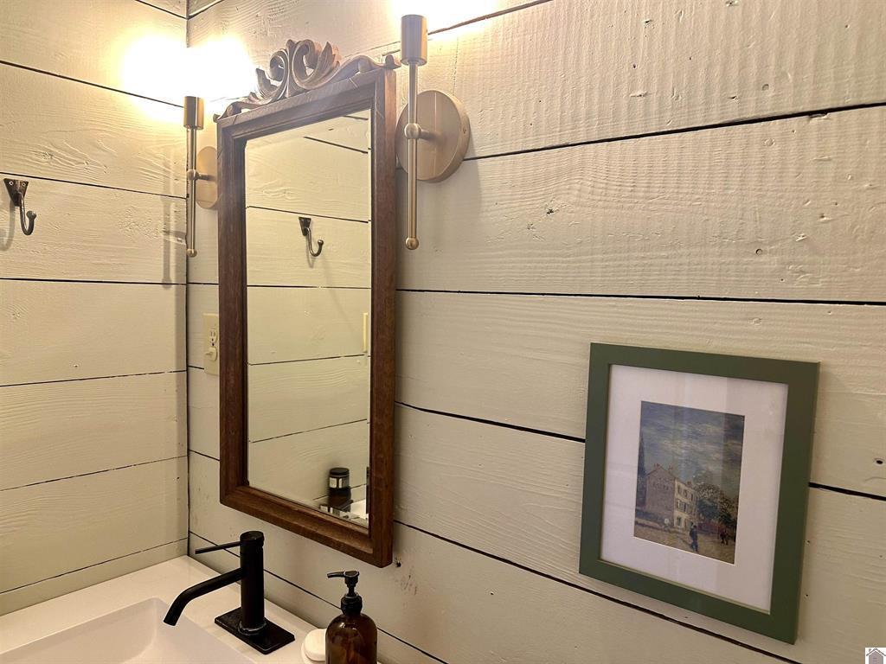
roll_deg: -1.0
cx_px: 443
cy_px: 332
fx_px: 614
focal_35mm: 24
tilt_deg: -4.4
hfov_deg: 71.6
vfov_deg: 56.8
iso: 125
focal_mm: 6.86
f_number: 1.78
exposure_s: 1/60
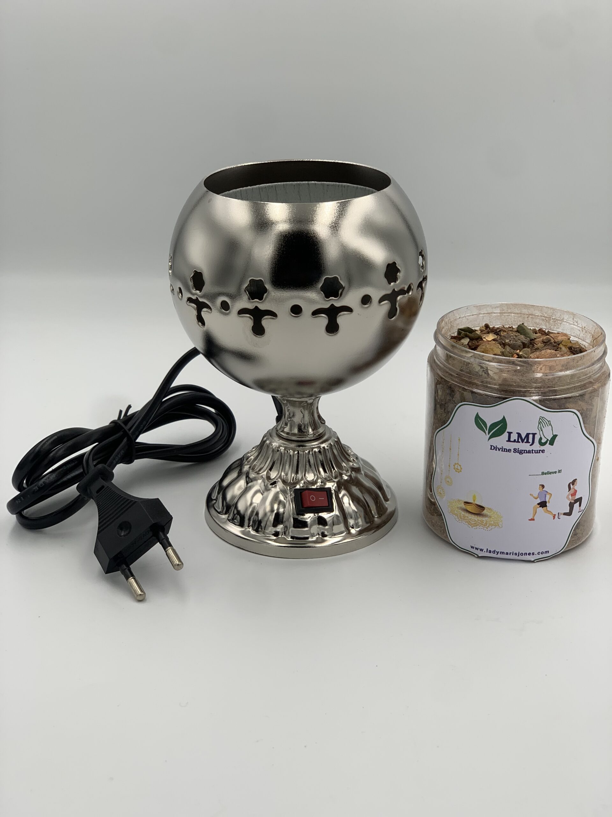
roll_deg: -0.3
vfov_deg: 36.8
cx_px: 306
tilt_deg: -24.0
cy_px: 408
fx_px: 1226
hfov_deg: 28.0
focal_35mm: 52
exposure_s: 1/153
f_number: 2.4
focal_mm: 6
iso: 16
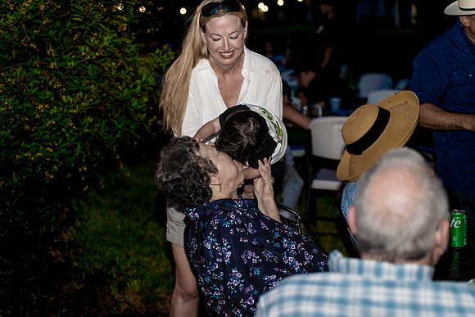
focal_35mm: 75
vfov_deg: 18.2
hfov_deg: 27.0
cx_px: 238
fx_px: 990
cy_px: 158
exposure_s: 1/200
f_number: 3.2
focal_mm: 75
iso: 2000
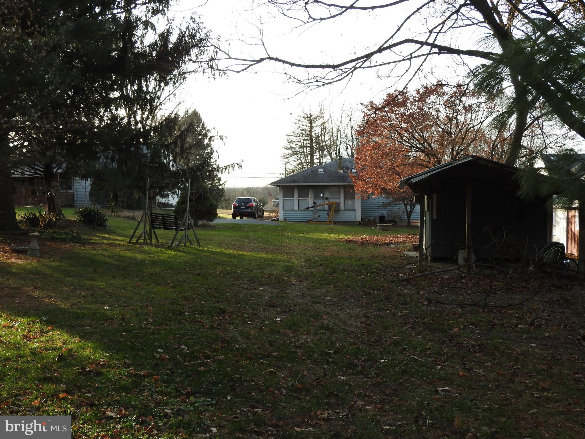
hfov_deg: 46.8
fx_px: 676
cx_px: 292
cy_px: 220
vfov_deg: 36.0
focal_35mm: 40
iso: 100
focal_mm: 7.2
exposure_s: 1/200
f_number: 3.8
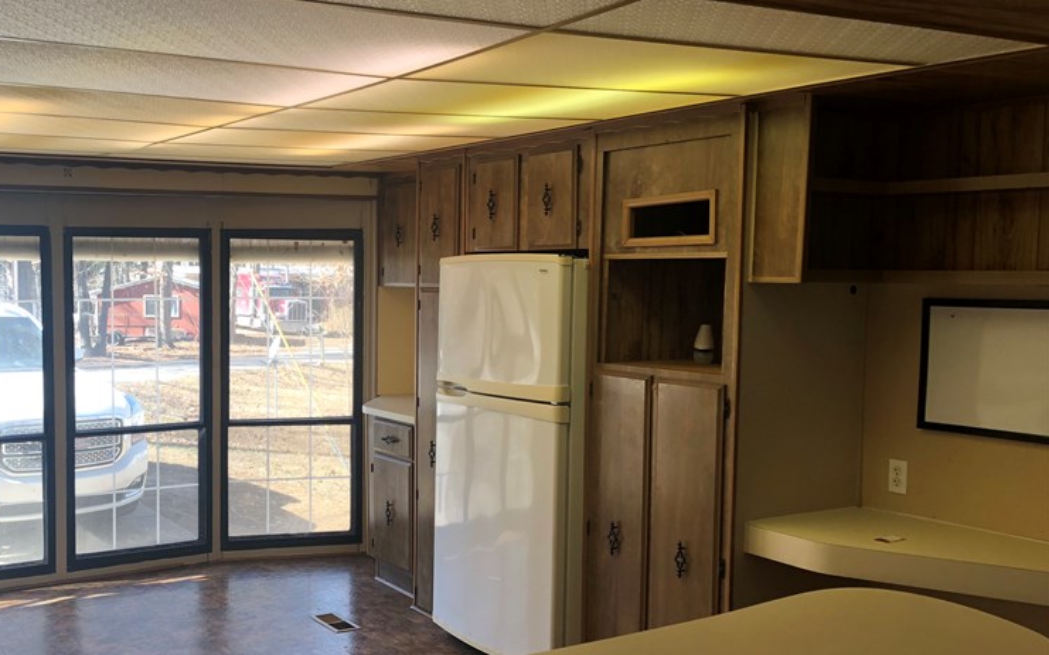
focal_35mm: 41
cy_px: 361
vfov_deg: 31.2
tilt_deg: -3.5
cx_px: 326
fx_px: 1172
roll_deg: +0.0
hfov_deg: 47.2
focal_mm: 4
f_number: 1.8
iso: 64
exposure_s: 1/120
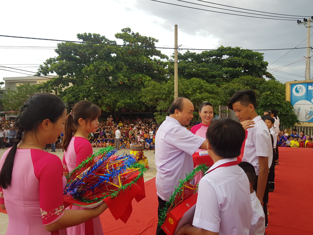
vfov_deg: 53.1
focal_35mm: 26
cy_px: 118
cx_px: 156
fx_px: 235
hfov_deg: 67.3
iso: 40
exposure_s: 1/197
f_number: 1.7
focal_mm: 4.3
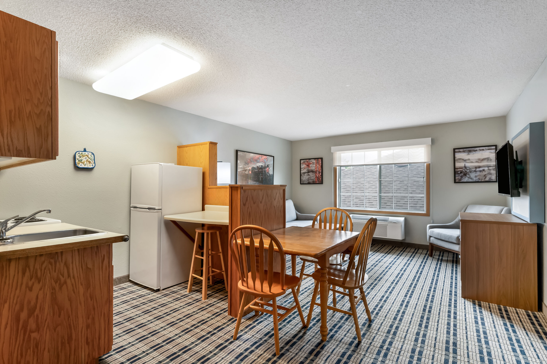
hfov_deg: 95.0
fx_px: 251
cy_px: 182
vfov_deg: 72.0
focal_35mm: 16
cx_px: 274
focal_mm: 16.5
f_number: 8
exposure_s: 1/5
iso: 400
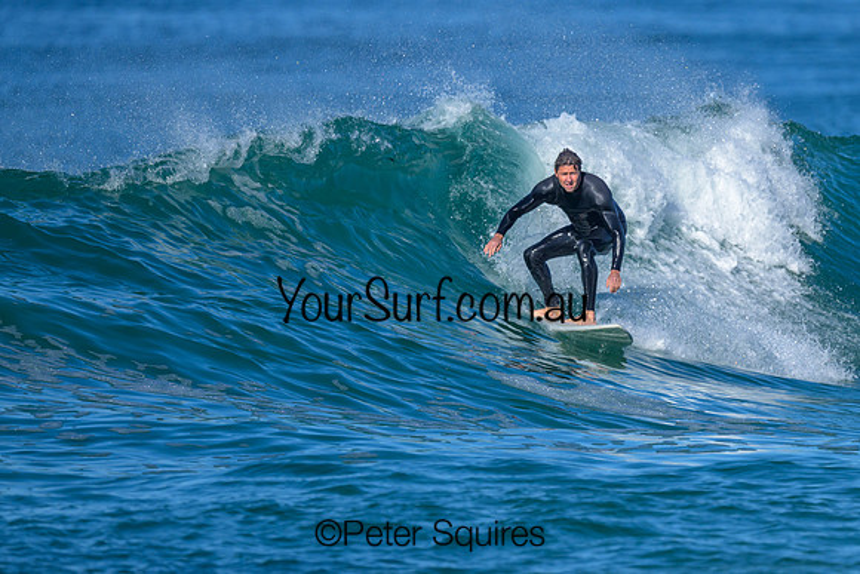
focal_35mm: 1101
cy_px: 295
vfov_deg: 1.3
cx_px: 547
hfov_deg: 1.9
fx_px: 26295
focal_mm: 800
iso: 280
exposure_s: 1/2000
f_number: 6.3
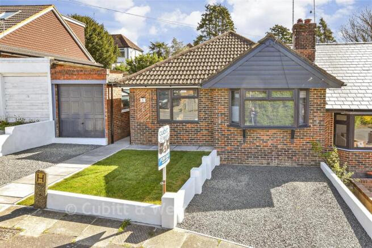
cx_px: 186
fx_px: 227
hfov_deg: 78.6
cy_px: 124
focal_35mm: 22
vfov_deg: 57.3
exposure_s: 1/160
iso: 200
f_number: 8
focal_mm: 15
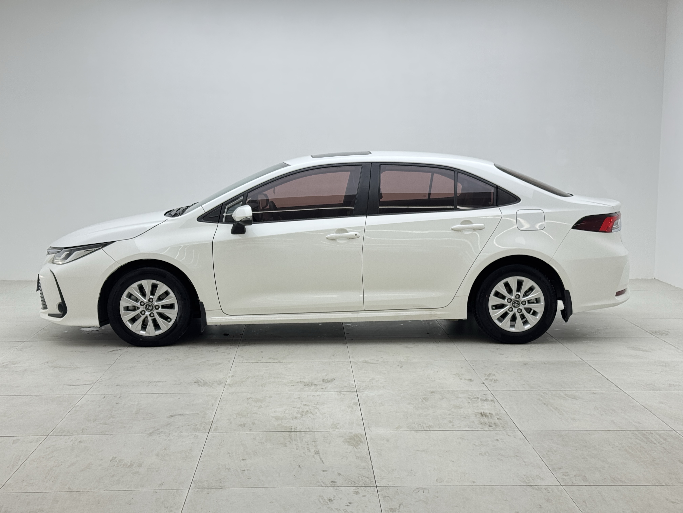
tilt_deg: -6.1
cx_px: 342
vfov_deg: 30.3
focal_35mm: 48
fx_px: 947
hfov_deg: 39.7
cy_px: 256
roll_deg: +0.5
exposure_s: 1/372
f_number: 1.78
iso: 64
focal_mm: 6.76
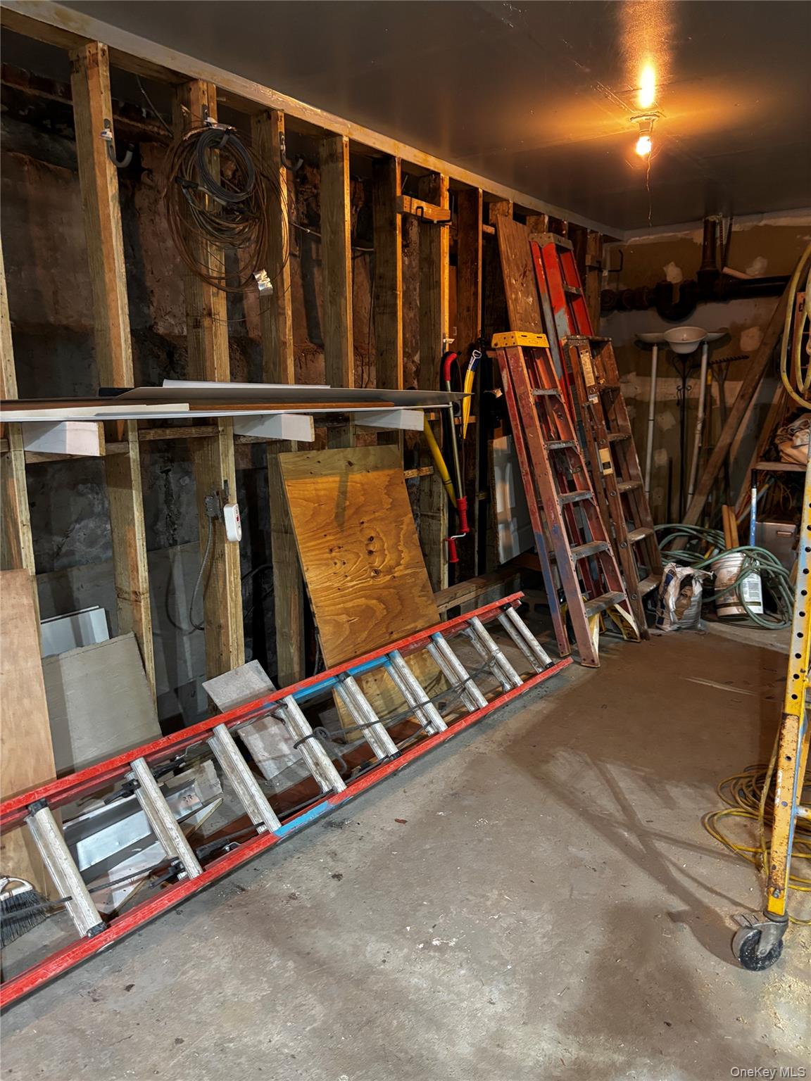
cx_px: 406
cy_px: 540
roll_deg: +2.4
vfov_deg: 67.3
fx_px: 812
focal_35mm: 26
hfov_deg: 53.1
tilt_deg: -10.3
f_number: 1.6
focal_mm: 5.96
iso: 400
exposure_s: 1/40
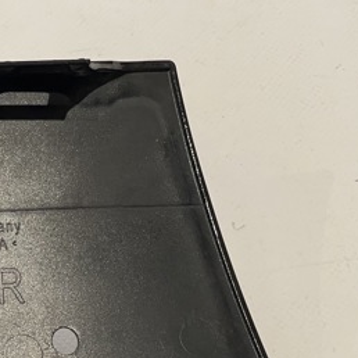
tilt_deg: -49.7
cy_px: 330
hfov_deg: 12.4
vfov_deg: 12.4
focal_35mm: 140
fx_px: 1638
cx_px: 89
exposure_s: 1/50
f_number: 2.2
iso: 200
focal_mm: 7.5
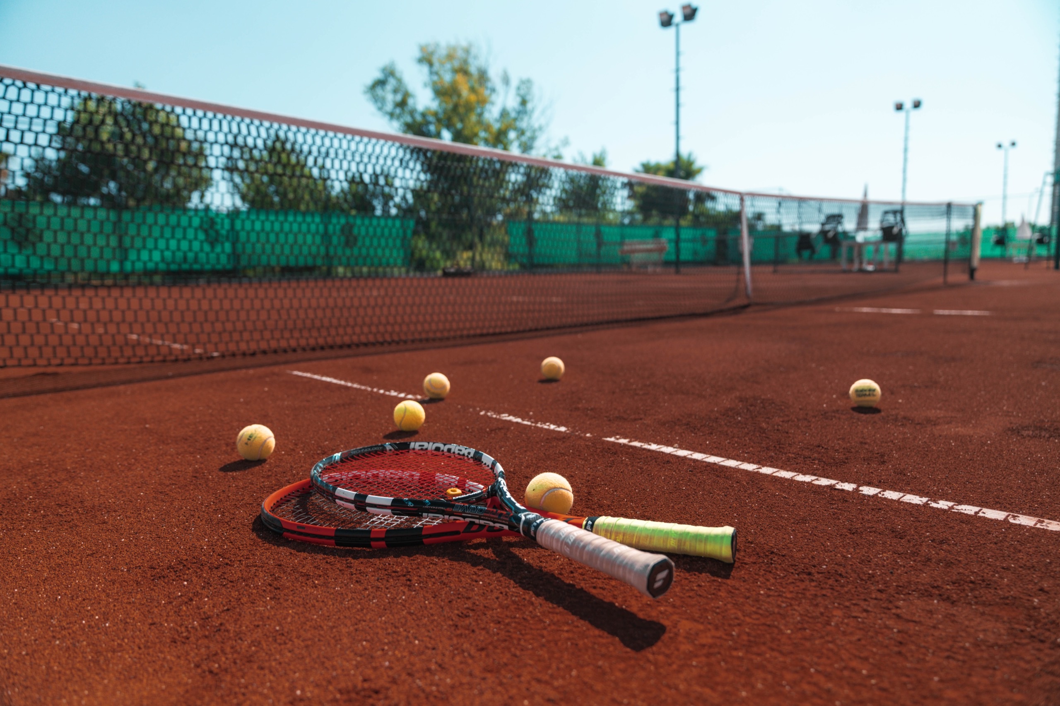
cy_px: 353
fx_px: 707
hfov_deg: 73.8
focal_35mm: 24
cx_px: 530
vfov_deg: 53.1
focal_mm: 24
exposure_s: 1/200
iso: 200
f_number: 2.8
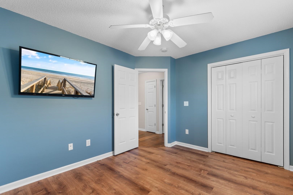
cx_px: 146
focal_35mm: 15
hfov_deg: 100.4
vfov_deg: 77.3
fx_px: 122
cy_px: 98
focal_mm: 10
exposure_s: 2.5
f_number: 4.5
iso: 100
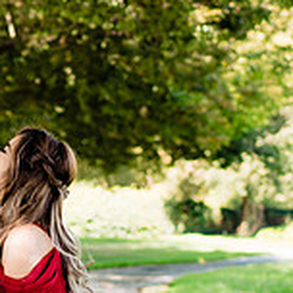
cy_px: 302
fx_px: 1331
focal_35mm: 139
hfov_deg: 12.4
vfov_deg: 12.4
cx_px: -8
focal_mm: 35
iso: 100
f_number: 1.8
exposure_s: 1/400
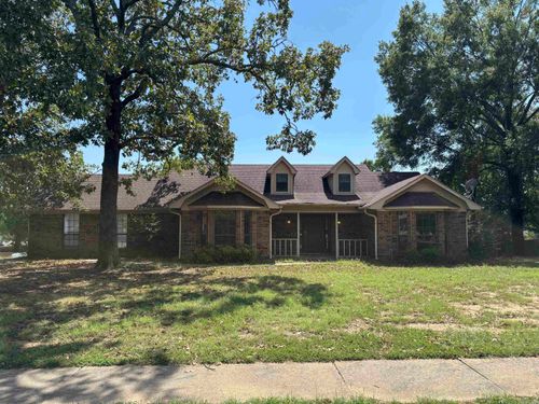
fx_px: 405
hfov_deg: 67.3
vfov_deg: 53.1
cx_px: 270
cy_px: 202
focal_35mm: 26
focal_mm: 5.96
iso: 50
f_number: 1.6
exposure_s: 1/2151
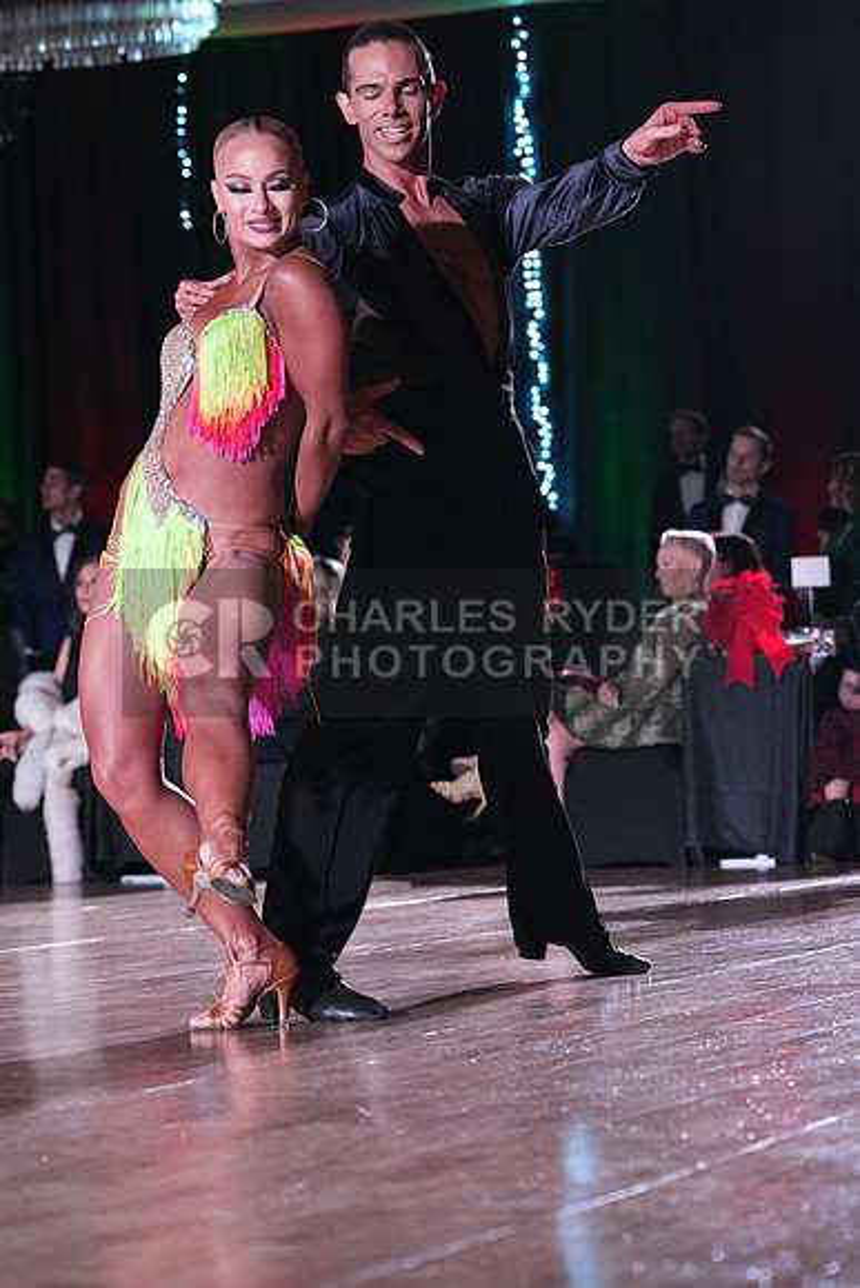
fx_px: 4190
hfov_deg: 11.7
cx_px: 430
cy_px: 644
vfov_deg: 17.5
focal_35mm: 117
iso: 10000
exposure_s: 1/400
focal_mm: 117
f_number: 5
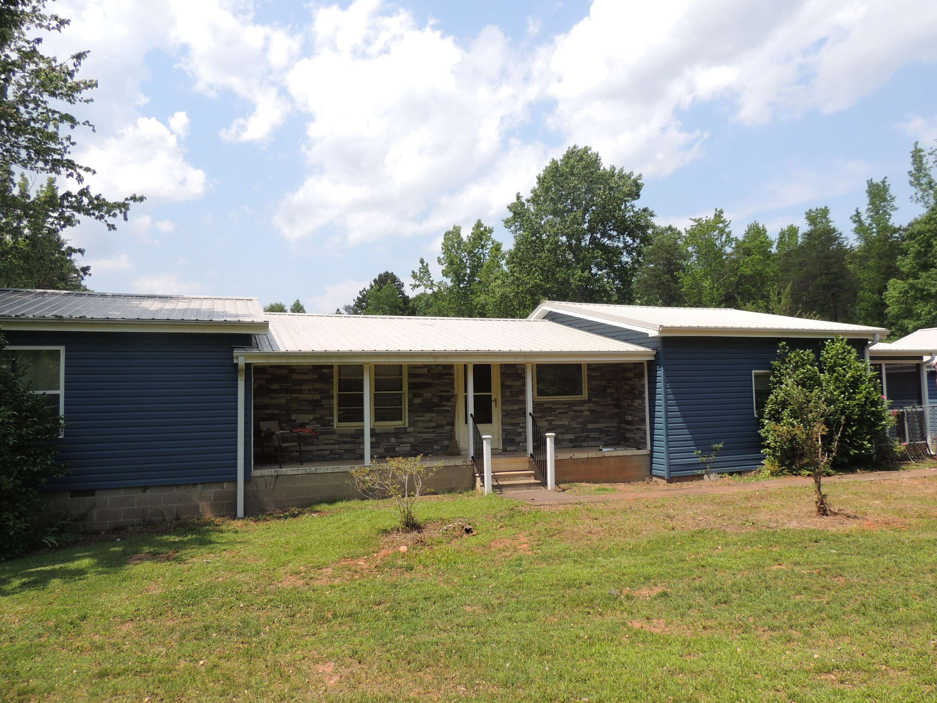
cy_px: 349
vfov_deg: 54.9
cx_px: 483
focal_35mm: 25
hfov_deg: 69.4
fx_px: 677
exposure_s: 1/1000
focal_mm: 4.3
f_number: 3
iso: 100
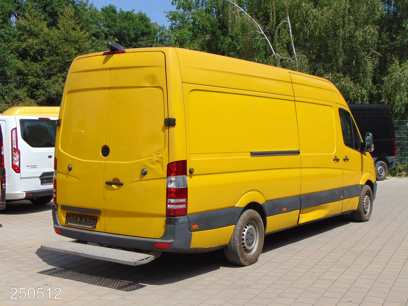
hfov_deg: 38.2
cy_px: 153
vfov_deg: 29.1
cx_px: 204
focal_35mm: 50
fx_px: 589
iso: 80
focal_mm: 9
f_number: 9
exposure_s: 1/250
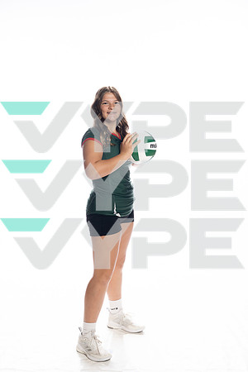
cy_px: 186
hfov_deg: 27.0
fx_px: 517
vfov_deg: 39.6
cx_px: 124
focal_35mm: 50
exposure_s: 1/250
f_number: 8
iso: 400
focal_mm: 50
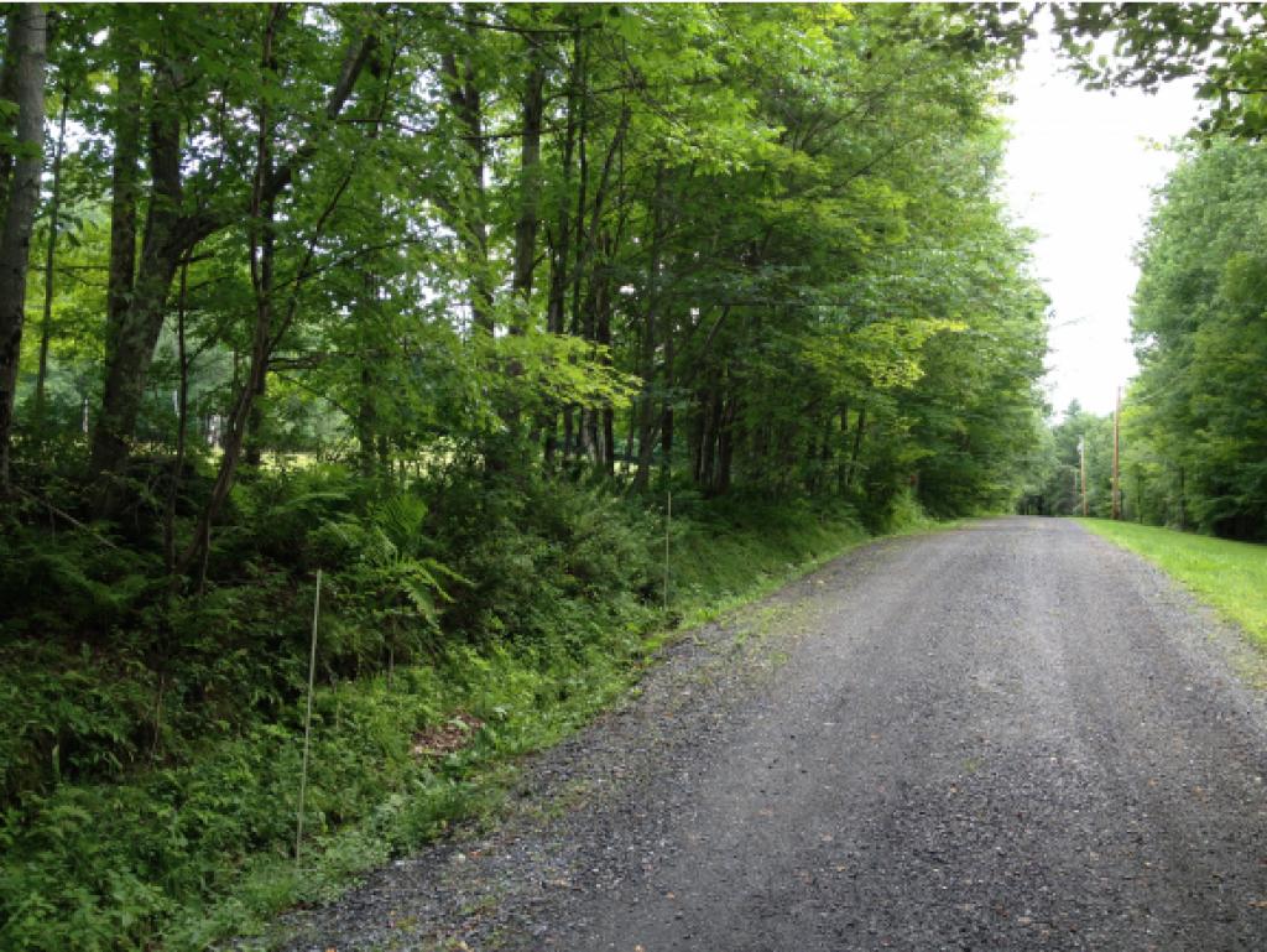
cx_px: 634
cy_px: 476
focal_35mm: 35
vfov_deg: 40.7
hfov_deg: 52.6
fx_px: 1282
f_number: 2.4
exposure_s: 1/120
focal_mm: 4.28
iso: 50
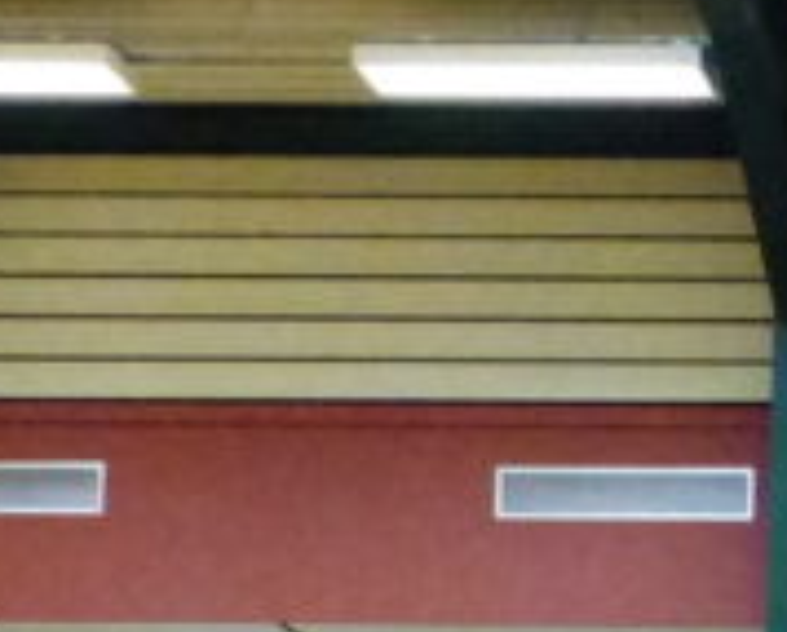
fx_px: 4316
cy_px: 1237
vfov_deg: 8.0
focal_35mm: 185
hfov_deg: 9.9
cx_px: 1384
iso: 1600
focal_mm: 5.9
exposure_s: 1/200
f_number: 4
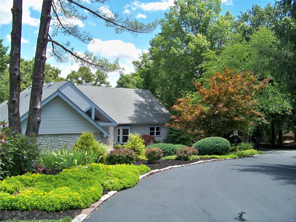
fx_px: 282
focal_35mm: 33
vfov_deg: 42.9
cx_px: 148
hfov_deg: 55.4
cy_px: 111
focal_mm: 5.85
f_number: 2.8
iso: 80
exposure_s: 1/640
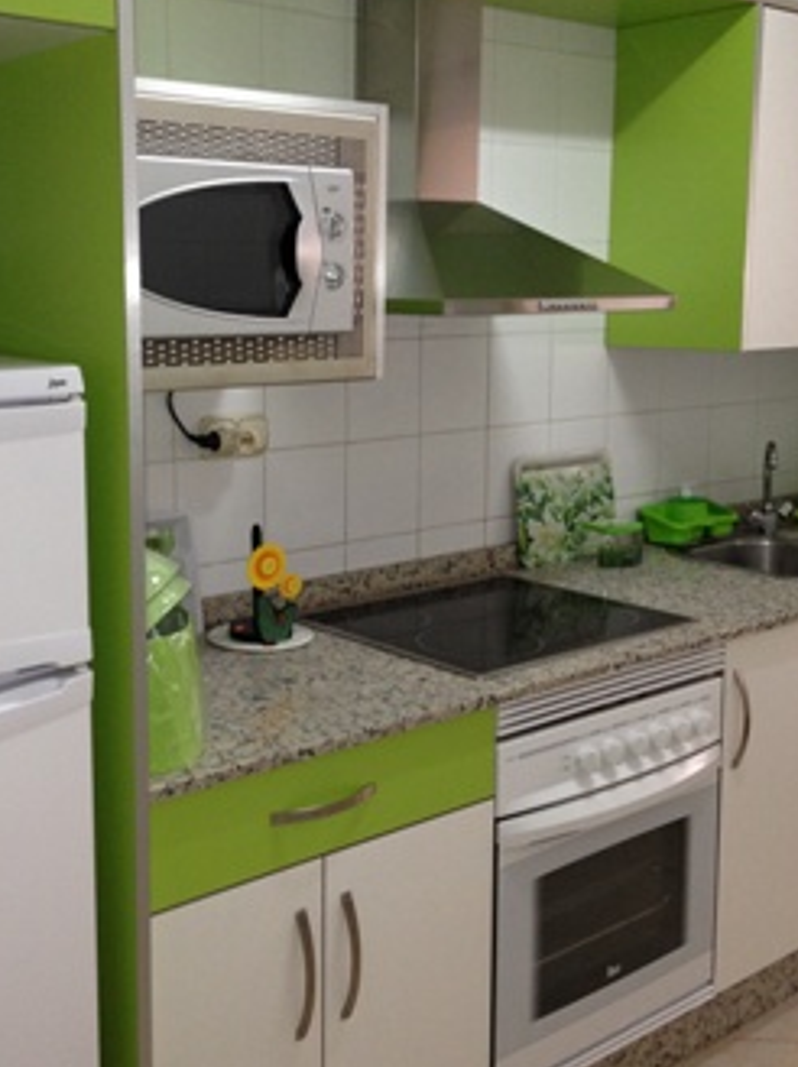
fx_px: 1386
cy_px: 470
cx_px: 305
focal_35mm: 45
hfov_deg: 32.0
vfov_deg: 42.0
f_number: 2.4
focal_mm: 4.13
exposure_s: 1/20
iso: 125
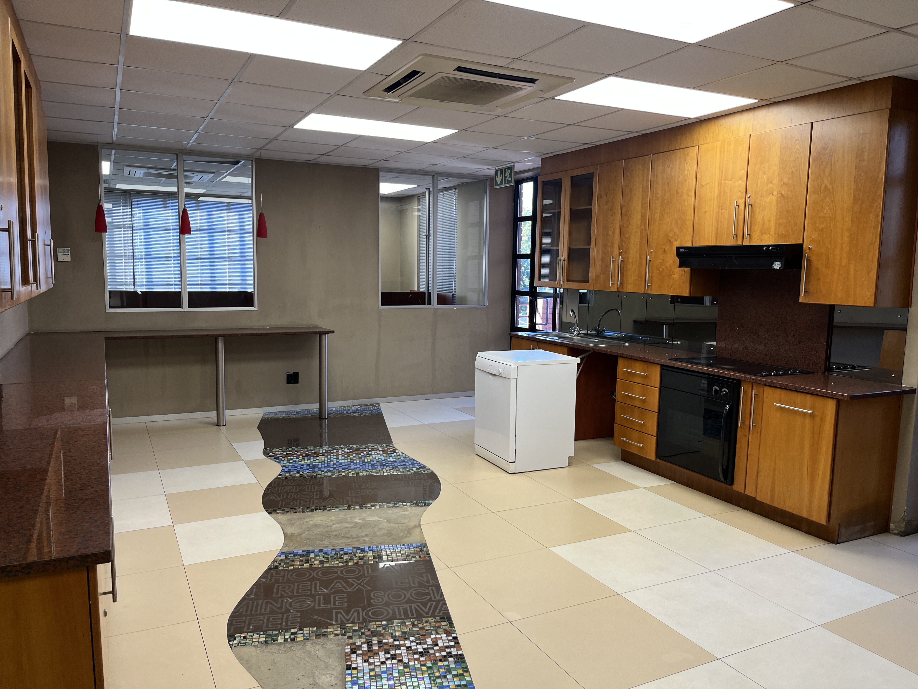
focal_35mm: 26
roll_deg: -0.4
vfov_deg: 53.1
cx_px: 459
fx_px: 690
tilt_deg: -6.2
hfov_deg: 67.3
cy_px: 344
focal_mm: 5.1
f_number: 1.6
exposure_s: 1/100
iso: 64
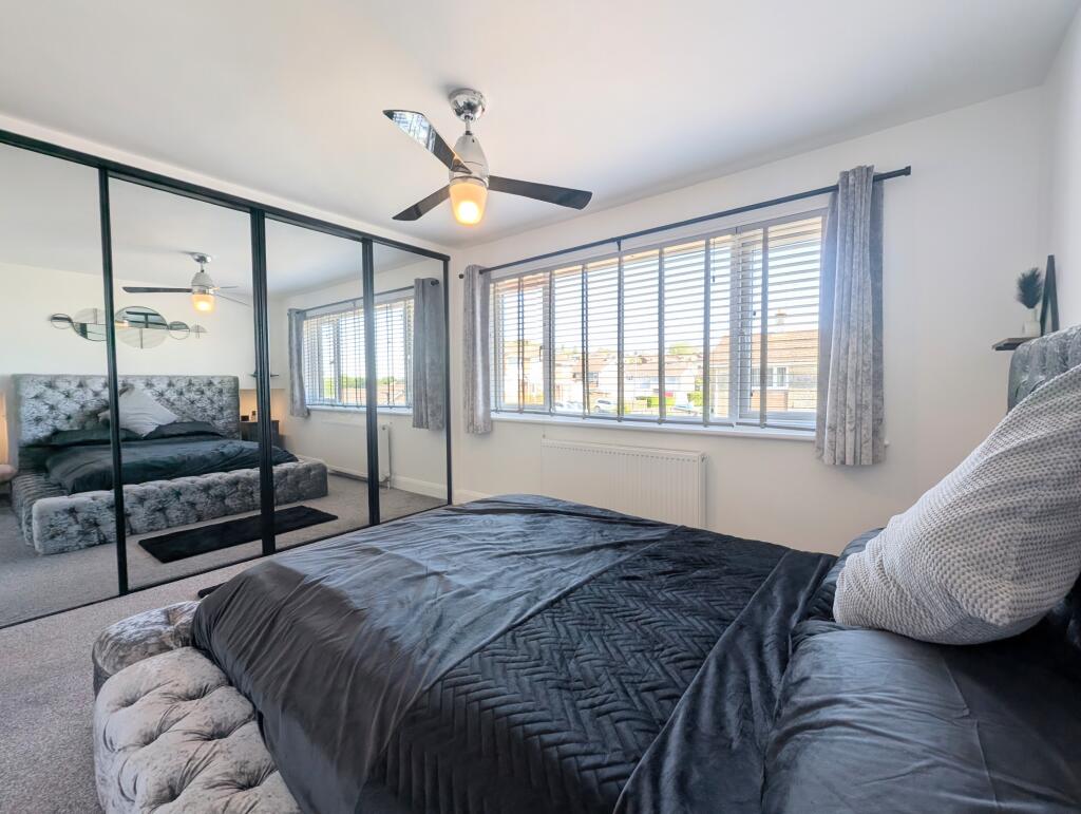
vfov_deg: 90.1
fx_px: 407
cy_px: 407
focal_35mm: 13
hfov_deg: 106.1
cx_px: 540
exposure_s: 1/197
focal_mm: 1.95
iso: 43
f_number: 2.2
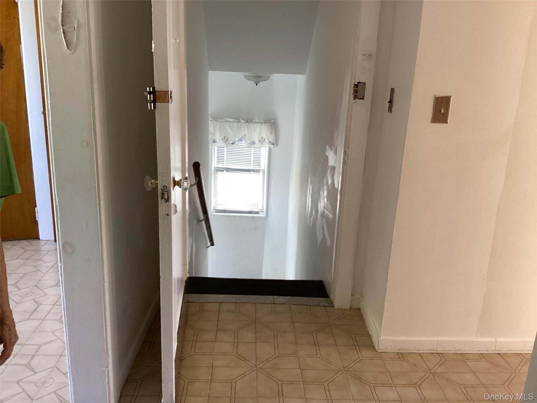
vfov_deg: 45.4
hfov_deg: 58.4
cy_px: 202
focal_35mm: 31
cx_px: 268
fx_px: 481
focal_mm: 3.3
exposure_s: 1/60
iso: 100
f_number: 2.4
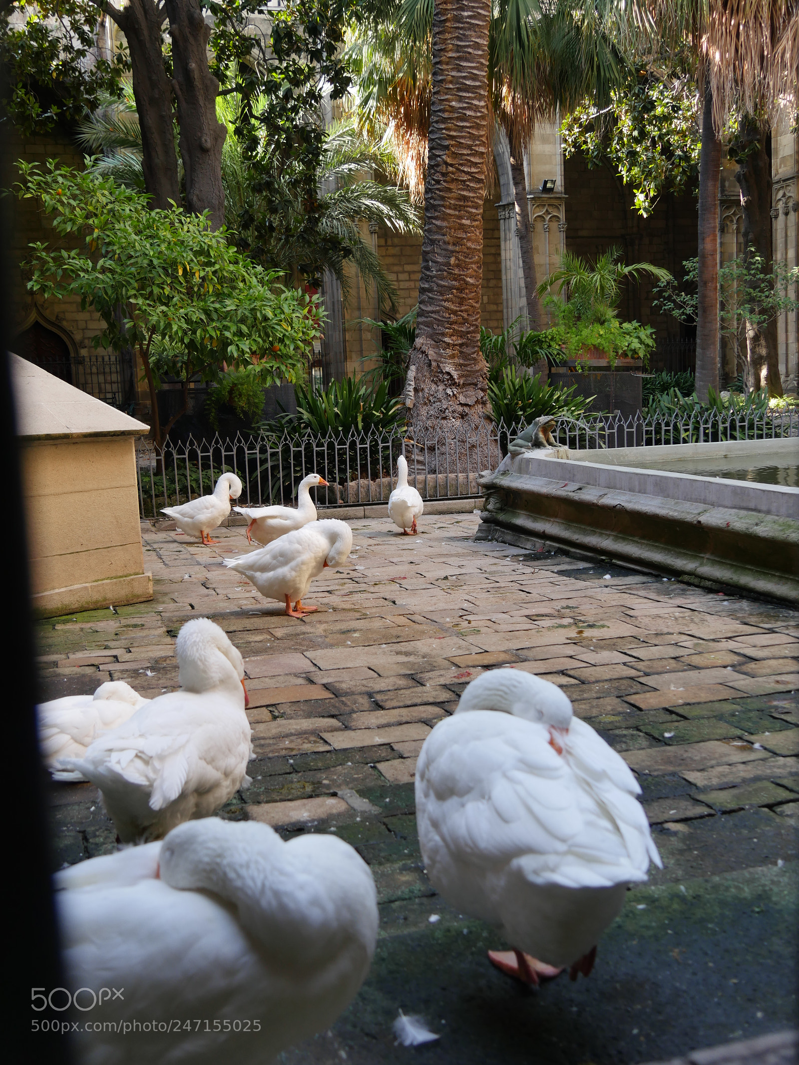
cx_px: 400
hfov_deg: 37.7
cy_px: 532
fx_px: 1169
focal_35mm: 38
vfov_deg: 49.0
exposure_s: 1/60
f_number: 3.8
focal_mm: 19
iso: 200
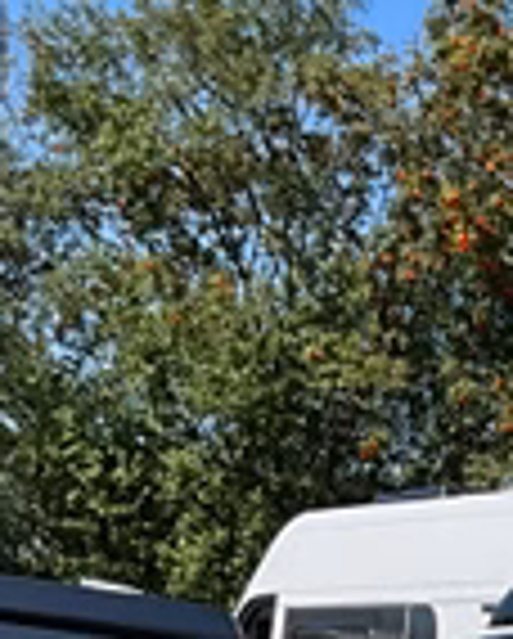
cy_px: 1026
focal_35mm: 159
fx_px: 3011
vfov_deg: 11.5
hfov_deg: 9.5
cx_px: 702
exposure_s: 1/2058
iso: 25
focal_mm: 3
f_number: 1.8
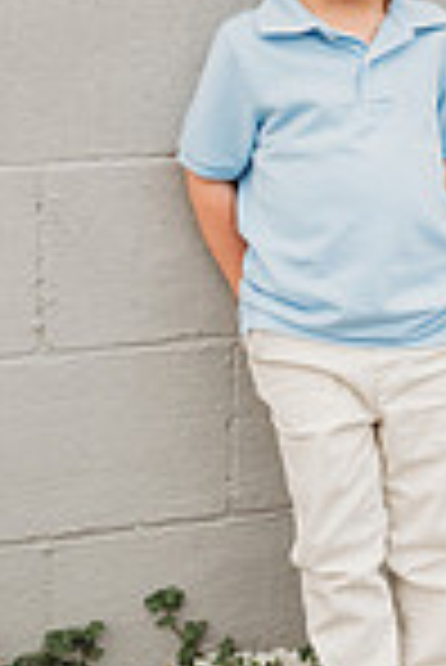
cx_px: 374
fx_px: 1353
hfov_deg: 18.5
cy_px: 9
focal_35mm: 73
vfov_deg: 26.3
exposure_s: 1/320
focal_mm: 24
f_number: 3.2
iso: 200
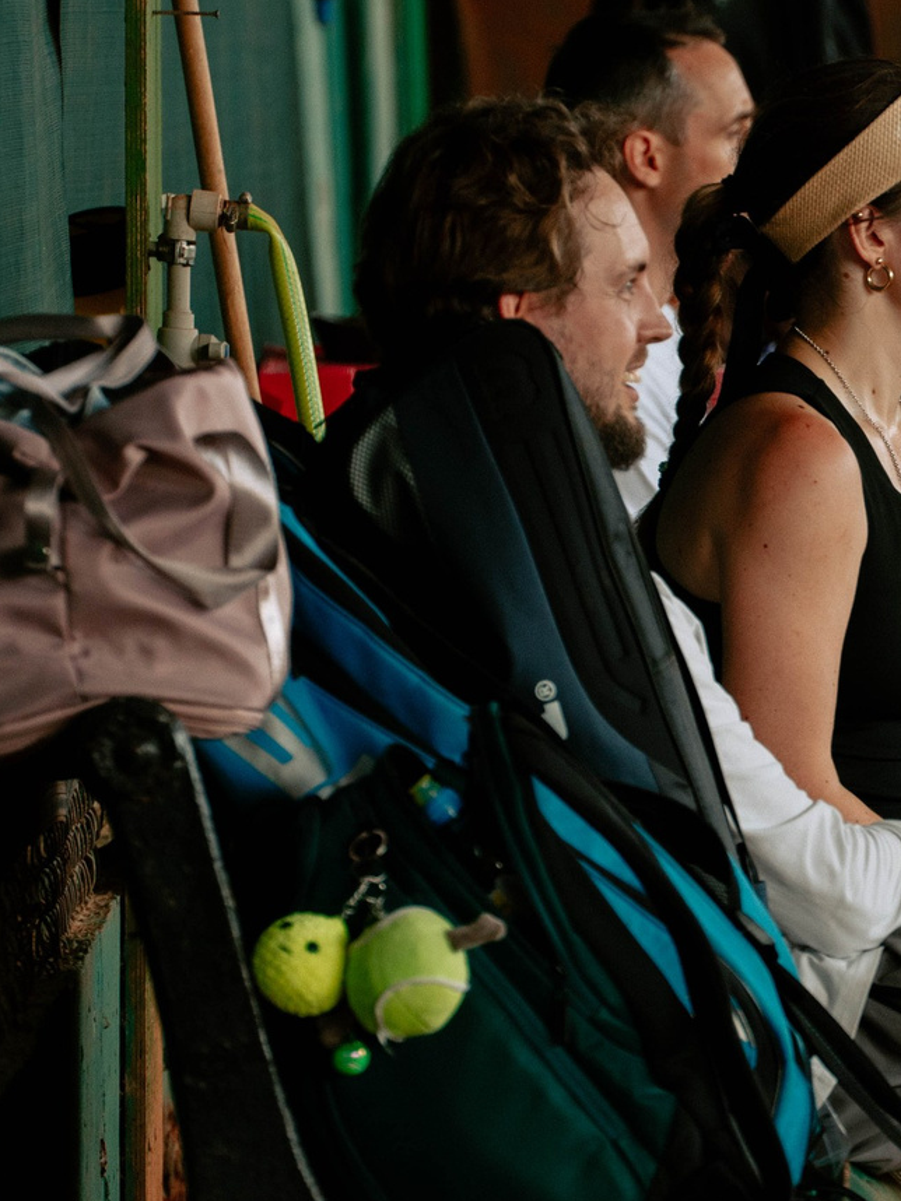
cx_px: 1136
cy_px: 645
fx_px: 17495
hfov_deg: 2.9
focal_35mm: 504
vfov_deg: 3.9
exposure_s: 1/320
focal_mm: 168
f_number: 5
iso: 400
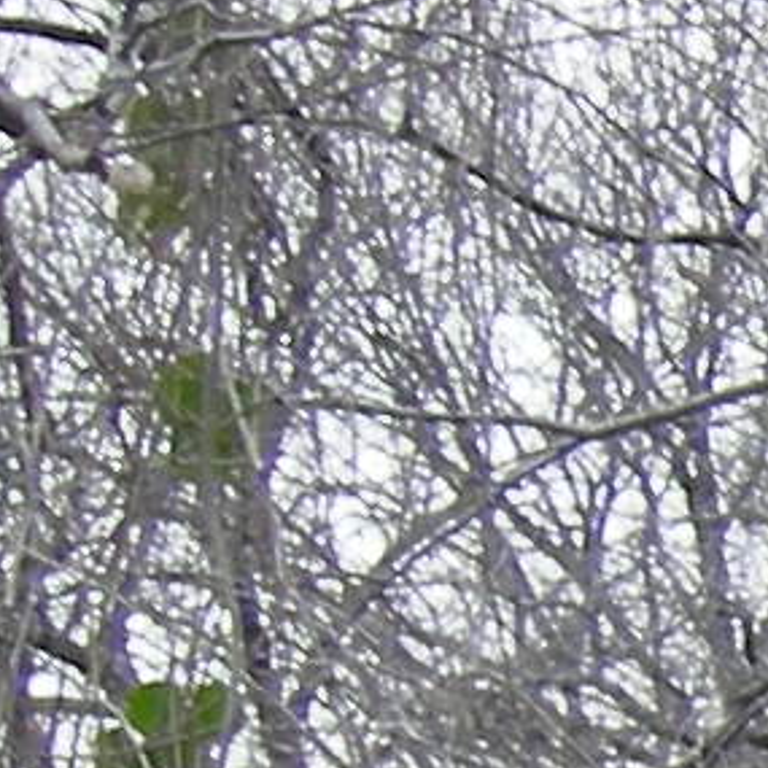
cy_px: 1326
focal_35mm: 289
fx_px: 7254
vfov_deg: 6.0
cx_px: 3228
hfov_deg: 5.3
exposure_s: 1/64
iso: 64
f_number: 3.8
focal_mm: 7.5
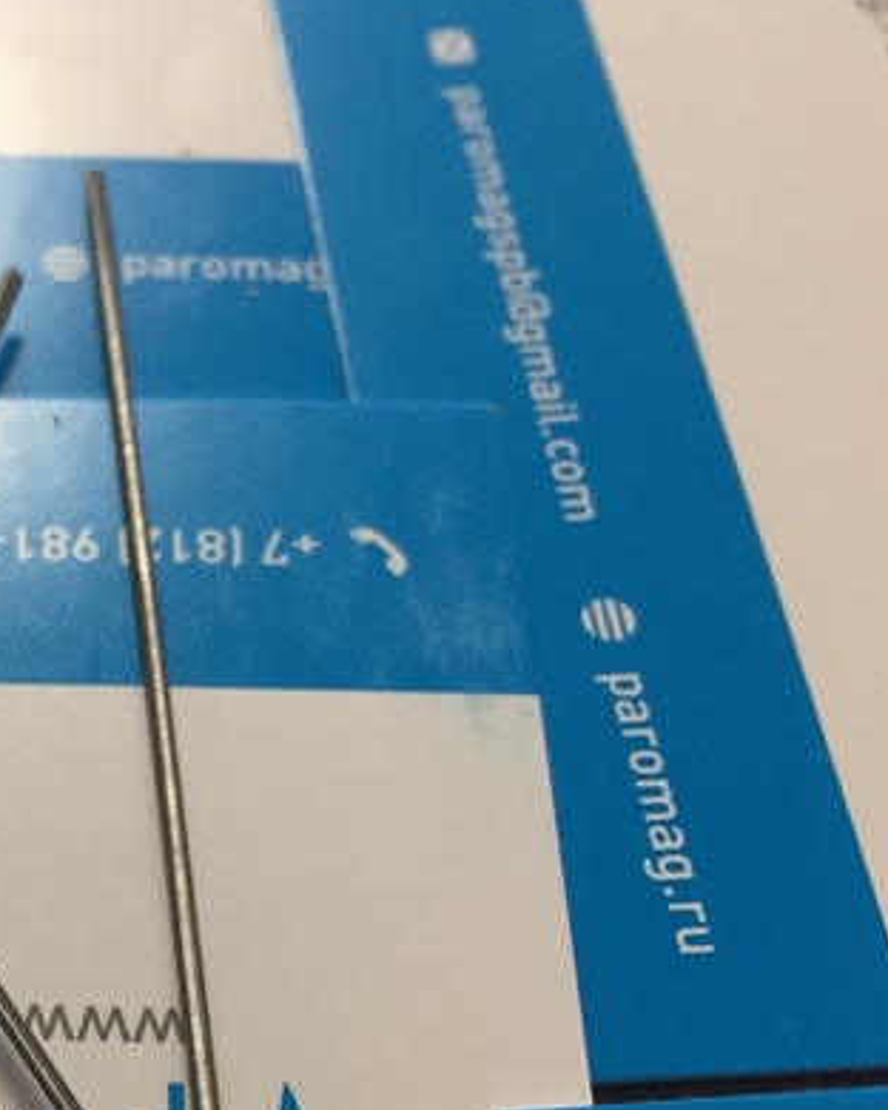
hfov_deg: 24.4
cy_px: 820
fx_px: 1905
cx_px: -105
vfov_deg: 31.9
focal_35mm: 58
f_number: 2.2
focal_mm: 4.15
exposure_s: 1/33
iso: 50
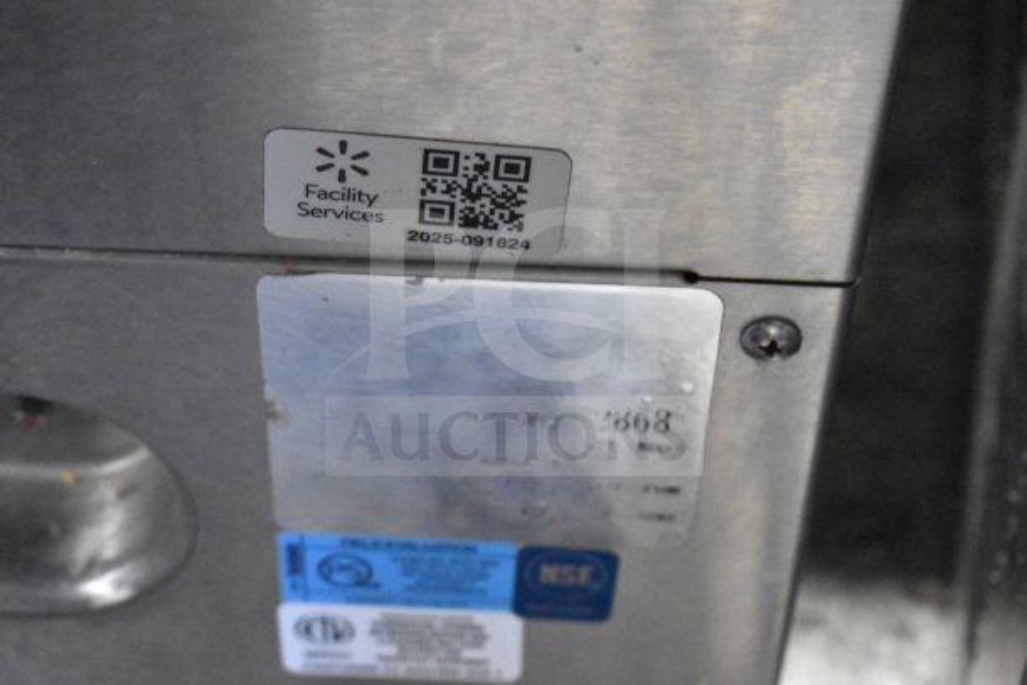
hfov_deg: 24.6
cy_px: 342
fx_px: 2354
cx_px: 514
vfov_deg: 16.6
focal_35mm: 82
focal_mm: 55
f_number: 5.6
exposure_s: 1/100
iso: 12800
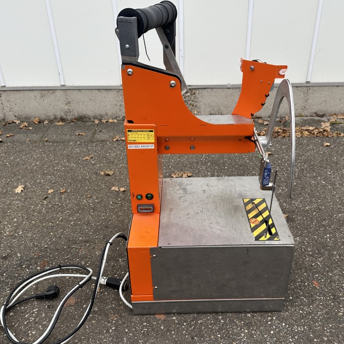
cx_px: 186
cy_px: 181
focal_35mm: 32
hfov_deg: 51.0
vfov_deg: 51.1
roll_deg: -0.1
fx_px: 360
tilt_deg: -32.1
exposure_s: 1/257
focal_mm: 6.86
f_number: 1.78
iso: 80
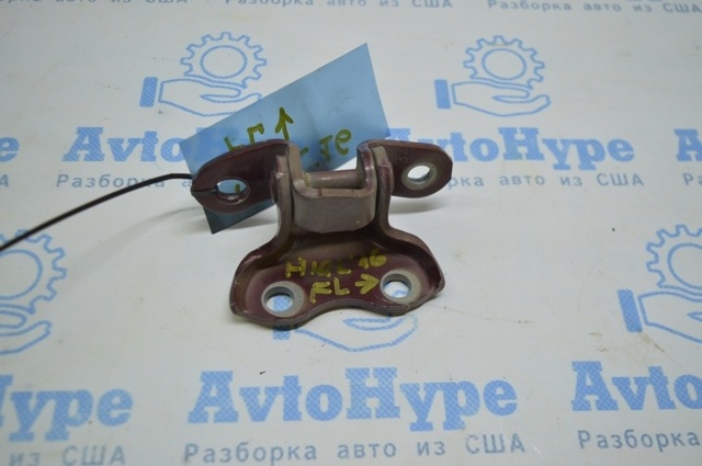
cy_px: 233
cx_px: 351
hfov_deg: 53.2
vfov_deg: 36.8
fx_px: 701
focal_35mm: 36
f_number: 4
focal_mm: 24
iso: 400
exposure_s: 1/100
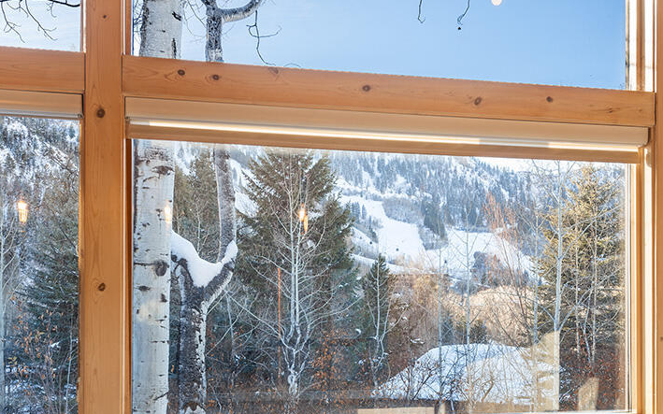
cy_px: 303
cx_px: 384
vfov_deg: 27.7
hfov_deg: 43.4
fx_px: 831
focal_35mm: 46
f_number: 7.1
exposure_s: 1/1.67
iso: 100
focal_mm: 32
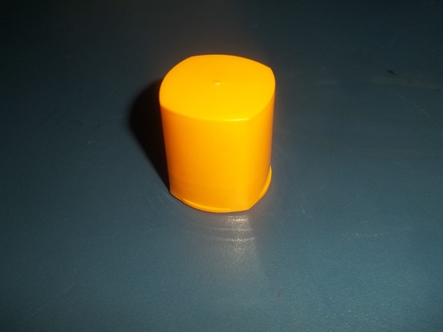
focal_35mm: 36
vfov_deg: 39.7
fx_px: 461
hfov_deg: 51.4
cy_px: 166
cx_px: 222
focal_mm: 6.5
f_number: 3.1
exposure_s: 1/30
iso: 64
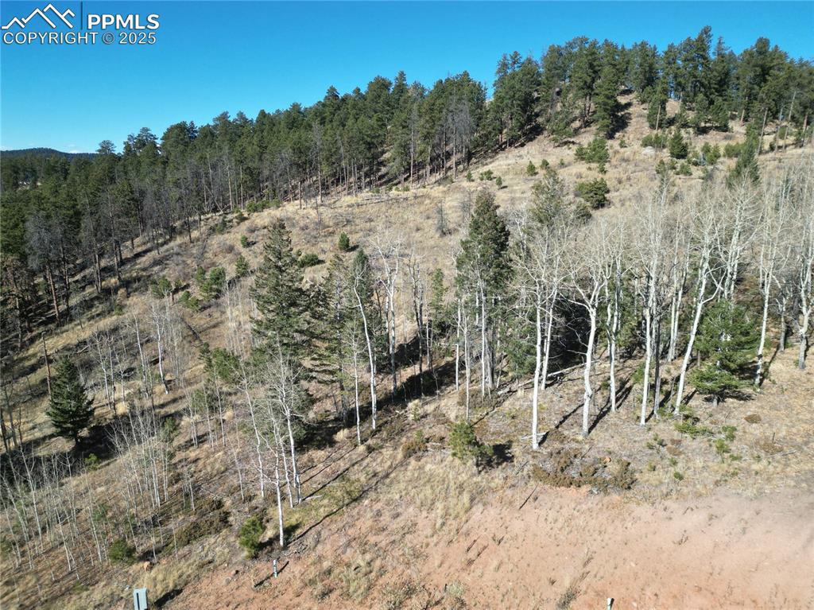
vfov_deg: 56.8
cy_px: 305
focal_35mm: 24
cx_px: 407
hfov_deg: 71.6
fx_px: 564
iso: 110
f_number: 1.7
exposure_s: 1/2000
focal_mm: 6.72
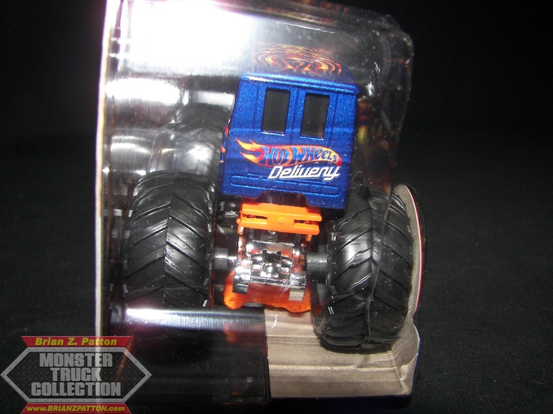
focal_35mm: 36
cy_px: 207
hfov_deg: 51.4
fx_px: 575
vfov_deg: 39.7
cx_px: 276
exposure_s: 1/30
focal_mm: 6
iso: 100
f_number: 2.8
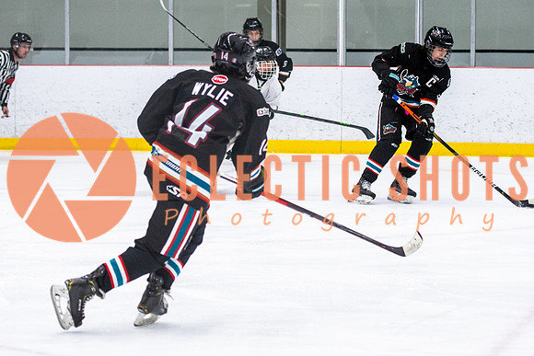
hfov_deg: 14.1
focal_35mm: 146
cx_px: 228
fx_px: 2160
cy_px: 147
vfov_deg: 9.4
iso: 1600
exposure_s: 1/640
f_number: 2.8
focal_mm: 70
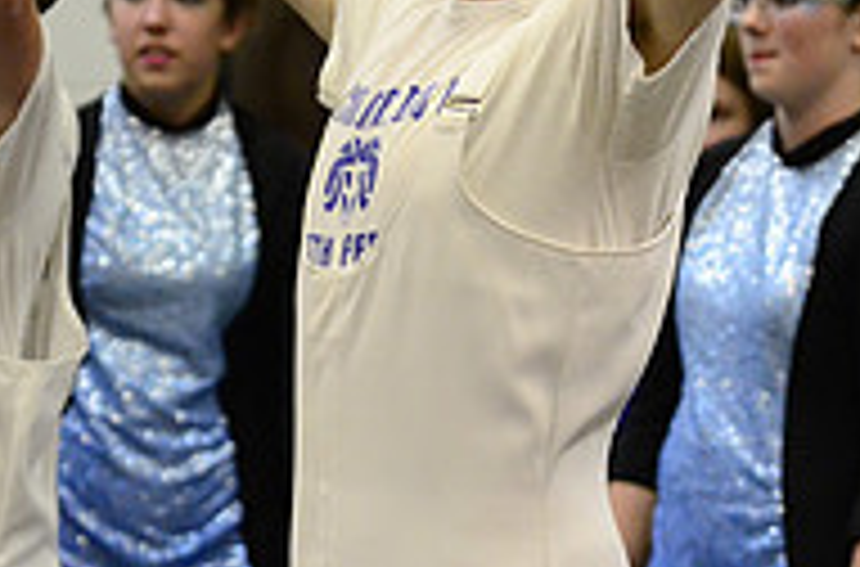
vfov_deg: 1.5
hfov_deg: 2.3
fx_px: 21715
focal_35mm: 912
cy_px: 279
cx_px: 603
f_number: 3.2
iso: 3200
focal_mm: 200
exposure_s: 1/640
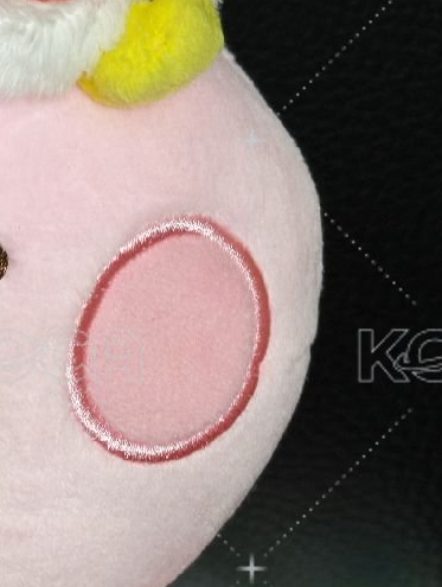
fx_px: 6586
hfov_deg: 3.8
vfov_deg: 5.1
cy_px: 422
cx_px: -175
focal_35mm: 388
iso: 2000
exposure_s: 1/40
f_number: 2.6
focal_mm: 25.1
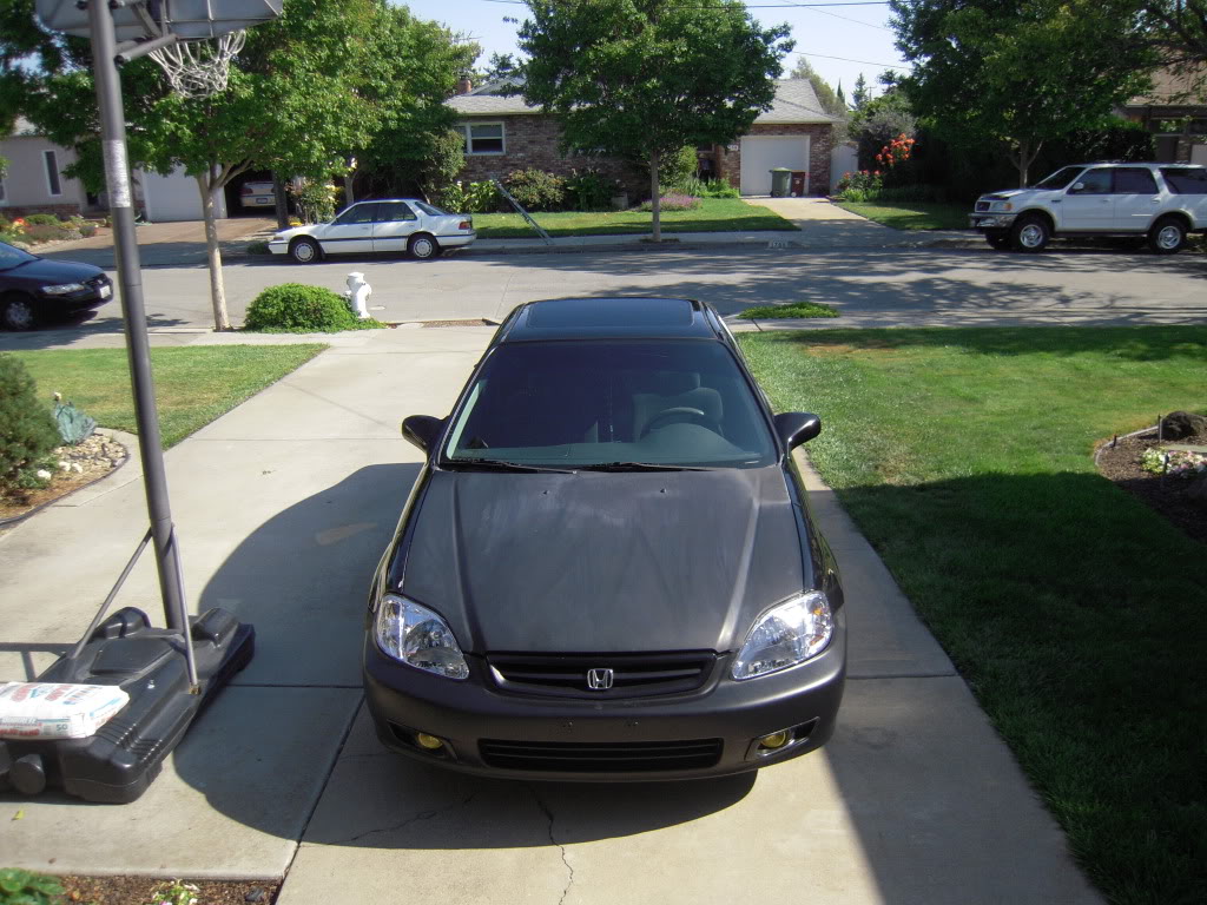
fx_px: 976
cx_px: 604
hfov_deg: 63.4
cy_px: 452
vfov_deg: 49.7
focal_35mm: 28
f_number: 5.4
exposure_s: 1/250
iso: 160
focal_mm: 5
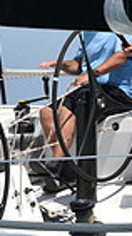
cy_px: 197
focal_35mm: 646
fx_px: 4032
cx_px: -349
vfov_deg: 3.3
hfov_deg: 1.9
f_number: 8
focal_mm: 150
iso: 250
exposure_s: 1/1250
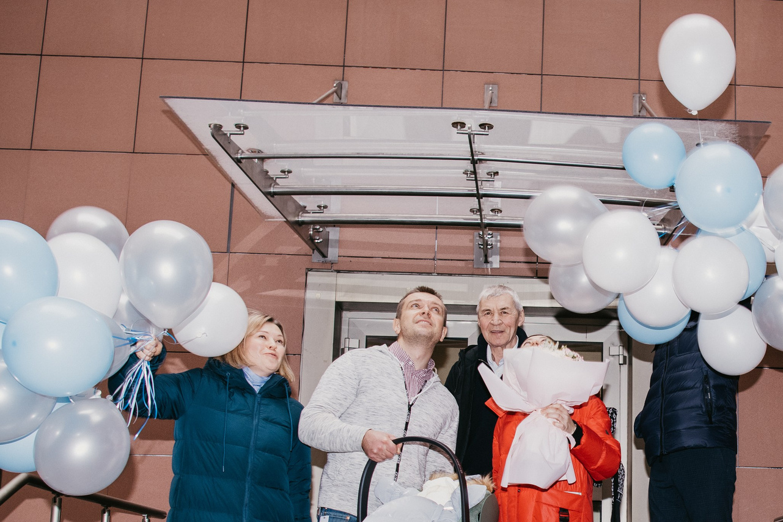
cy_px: 454
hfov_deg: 37.3
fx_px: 1109
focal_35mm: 51
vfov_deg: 25.8
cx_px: 641
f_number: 4
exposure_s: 1/160
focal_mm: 24
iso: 320
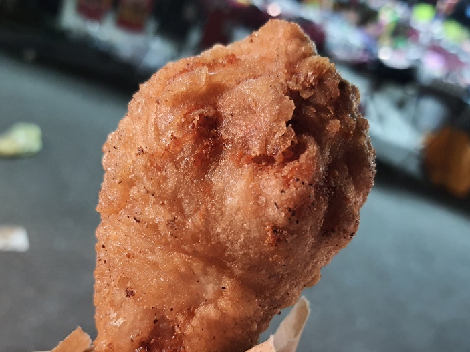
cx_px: 235
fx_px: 502
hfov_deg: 50.1
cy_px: 221
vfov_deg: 38.4
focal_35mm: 37
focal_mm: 4.32
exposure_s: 1/40
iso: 400
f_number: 1.7
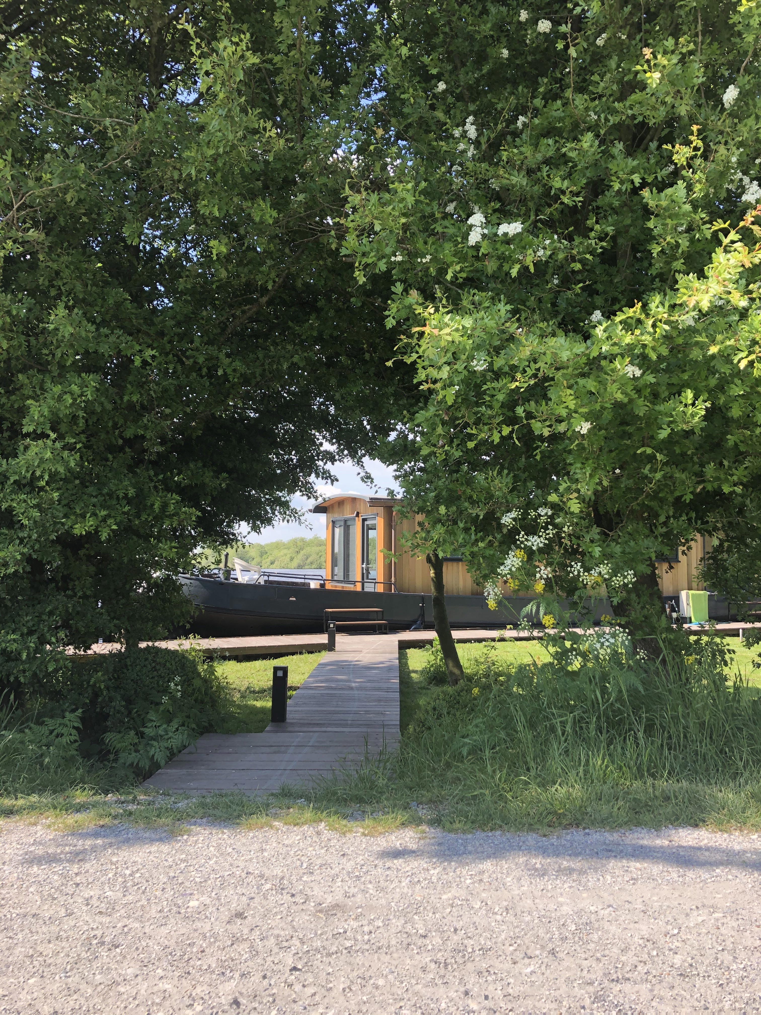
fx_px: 821
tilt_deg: +2.9
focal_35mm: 28
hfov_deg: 49.7
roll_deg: -0.5
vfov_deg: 63.4
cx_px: 380
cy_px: 508
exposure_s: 1/476
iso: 20
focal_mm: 3.99
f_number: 1.8
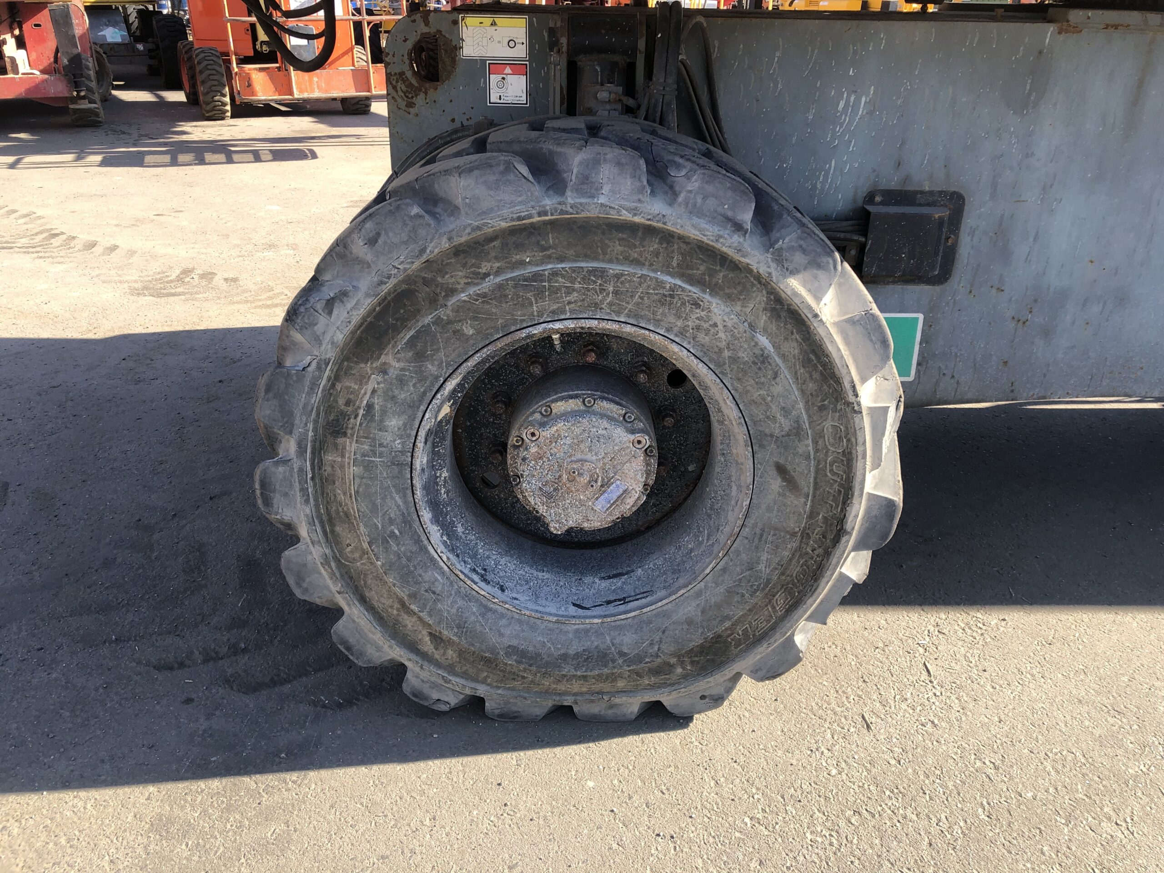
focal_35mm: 28
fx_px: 942
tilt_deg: -26.4
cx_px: 582
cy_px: 436
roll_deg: +1.0
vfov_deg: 49.7
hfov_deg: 63.4
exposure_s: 1/326
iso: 20
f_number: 1.8
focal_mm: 3.99
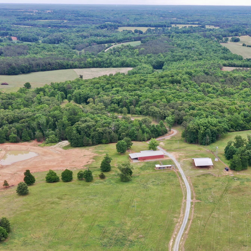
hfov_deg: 31.8
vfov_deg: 31.8
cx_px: 179
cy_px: 180
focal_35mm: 53
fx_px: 435
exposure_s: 1/200
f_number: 4.5
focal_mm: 10.26
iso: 100
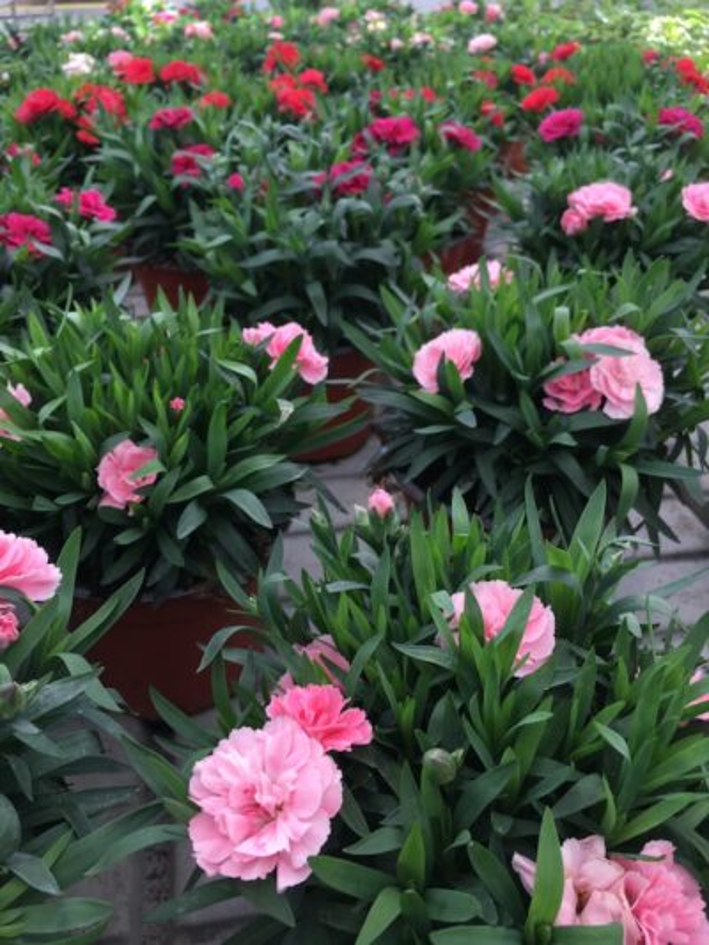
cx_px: 354
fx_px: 792
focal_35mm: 29
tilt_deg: -34.6
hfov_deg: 48.2
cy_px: 472
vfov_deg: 61.6
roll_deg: -0.6
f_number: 2.2
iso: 32
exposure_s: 1/100
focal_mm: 4.15
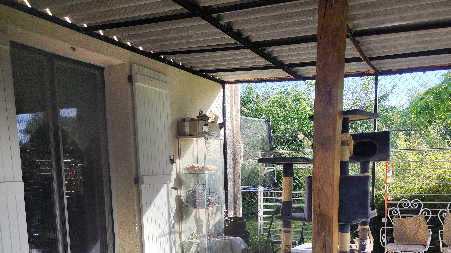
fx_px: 407
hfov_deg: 58.0
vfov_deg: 33.1
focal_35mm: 34
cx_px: 228
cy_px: 221
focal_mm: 7.01
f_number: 1.69
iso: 50
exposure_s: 1/423
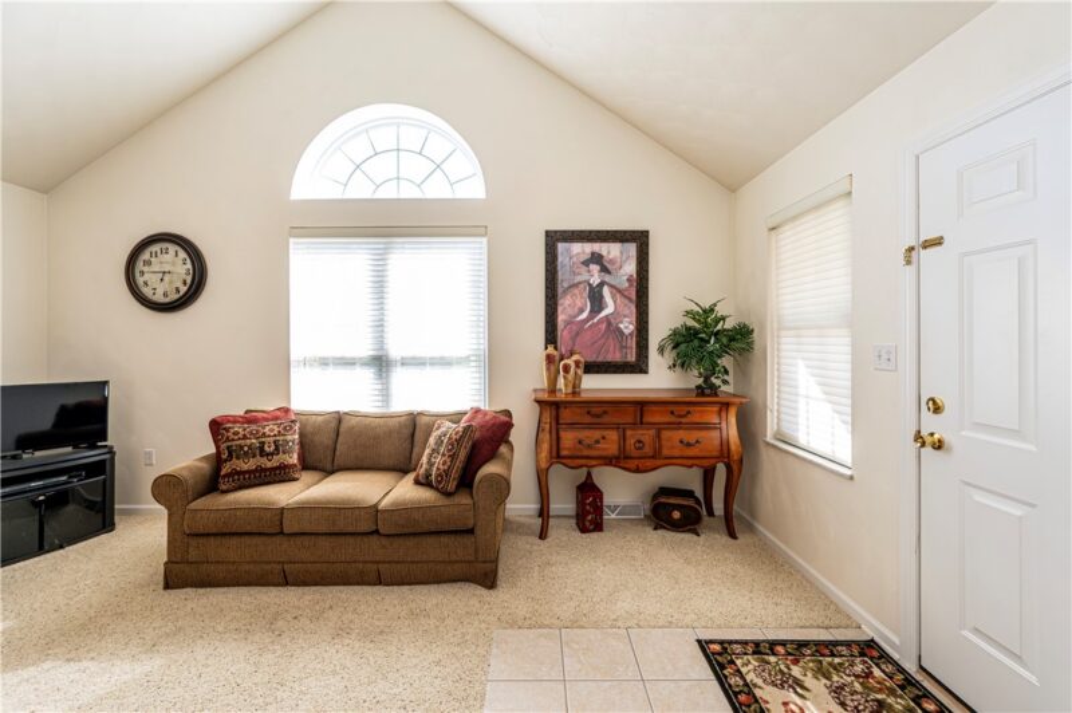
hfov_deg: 104.3
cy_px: 356
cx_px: 536
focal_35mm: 14
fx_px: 417
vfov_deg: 81.1
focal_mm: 14
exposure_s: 1/160
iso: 1000
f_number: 8
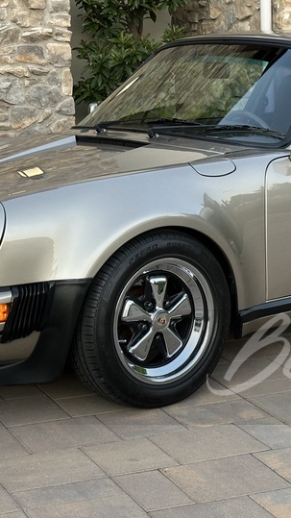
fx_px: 1331
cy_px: 225
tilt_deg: -8.5
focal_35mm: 97
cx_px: 194
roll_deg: +1.8
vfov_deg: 22.0
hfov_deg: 12.5
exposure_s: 1/60
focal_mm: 6.86
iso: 125
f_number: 1.78
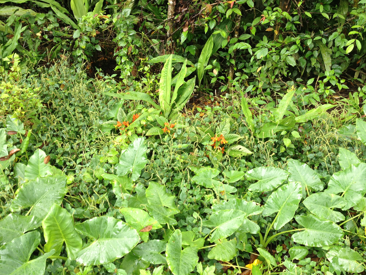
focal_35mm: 35
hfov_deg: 52.6
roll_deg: +1.7
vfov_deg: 40.7
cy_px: 138
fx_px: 370
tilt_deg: -41.2
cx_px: 183
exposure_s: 1/30
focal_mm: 4.28
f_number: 2.4
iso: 50
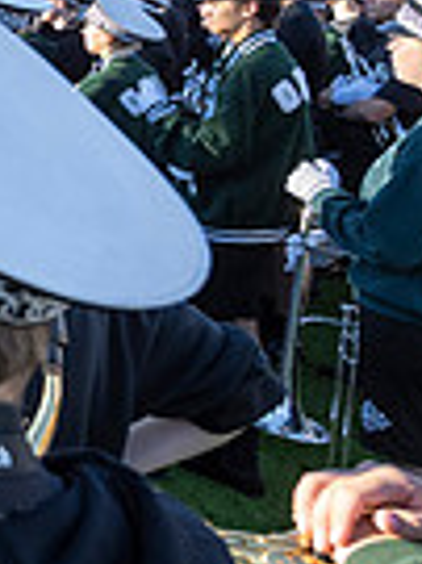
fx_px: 944
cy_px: -36
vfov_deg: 30.3
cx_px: -514
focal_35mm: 58
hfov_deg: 16.2
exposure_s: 1/500
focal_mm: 14
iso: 320
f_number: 4.5
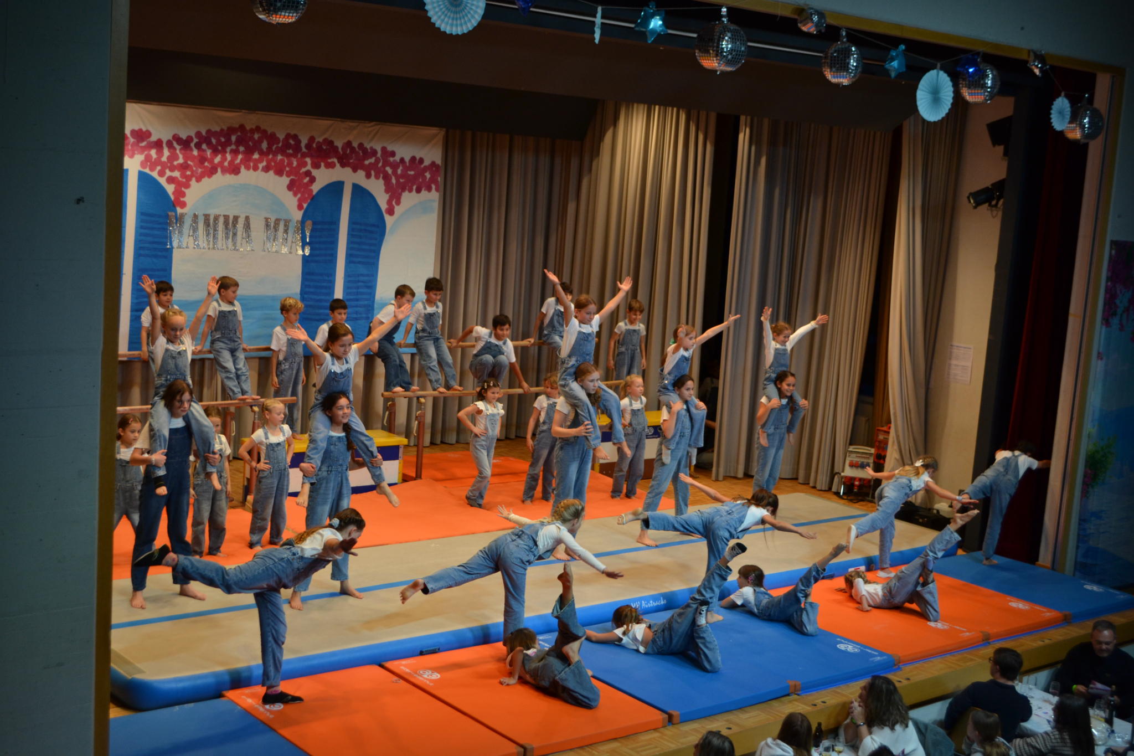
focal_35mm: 45
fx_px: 1417
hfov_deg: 43.6
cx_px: 567
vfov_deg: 29.9
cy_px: 378
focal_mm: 30
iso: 400
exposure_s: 1/100
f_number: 5
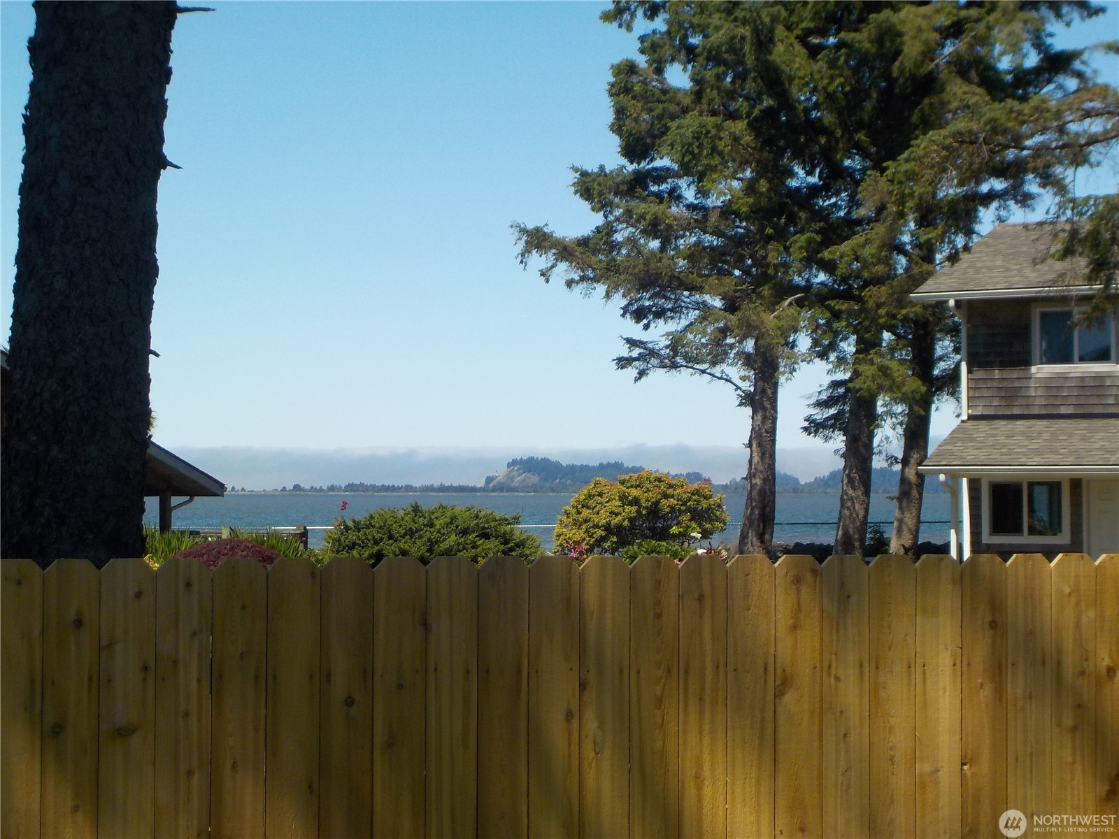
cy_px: 420
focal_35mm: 71
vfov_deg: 20.7
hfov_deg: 27.4
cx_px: 560
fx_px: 2295
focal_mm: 9.7
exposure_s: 1/800
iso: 125
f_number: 5.3
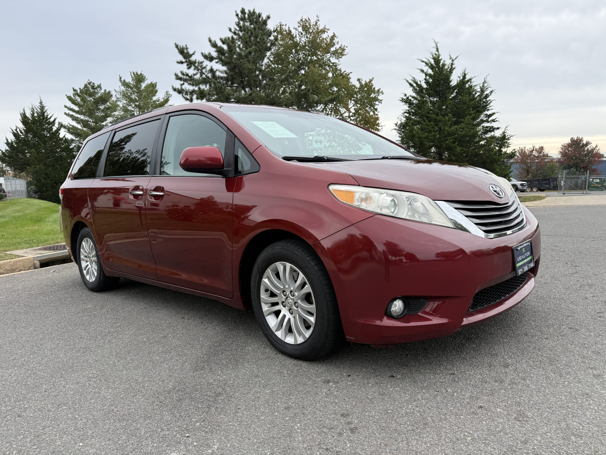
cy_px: 228
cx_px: 303
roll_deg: +1.6
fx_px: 420
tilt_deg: -6.4
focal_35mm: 24
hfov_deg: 71.6
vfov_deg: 56.8
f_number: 1.78
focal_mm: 6.76
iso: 80
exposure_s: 1/1230
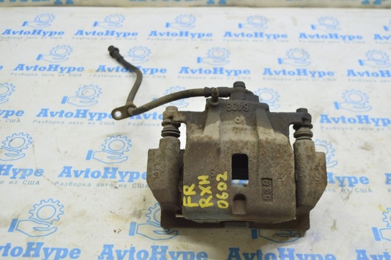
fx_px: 456
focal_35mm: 42
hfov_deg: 46.5
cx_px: 196
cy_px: 130
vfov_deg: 31.8
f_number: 5.6
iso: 400
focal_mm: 28
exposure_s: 1/20
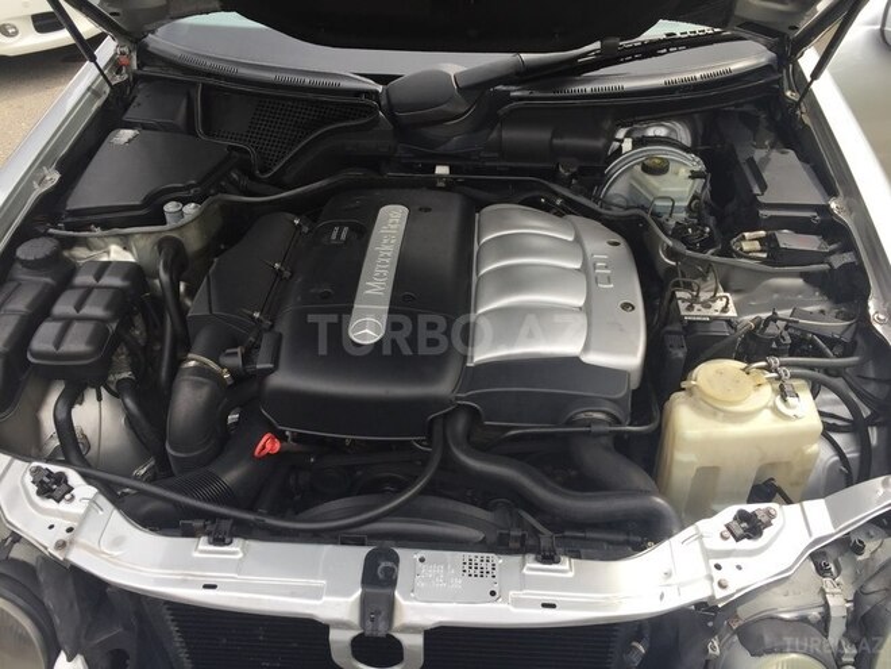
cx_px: 446
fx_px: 746
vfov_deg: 48.2
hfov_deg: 61.7
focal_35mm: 29
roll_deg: +4.4
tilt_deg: -39.1
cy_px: 334
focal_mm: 4.15
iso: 32
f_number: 2.2
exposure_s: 1/527
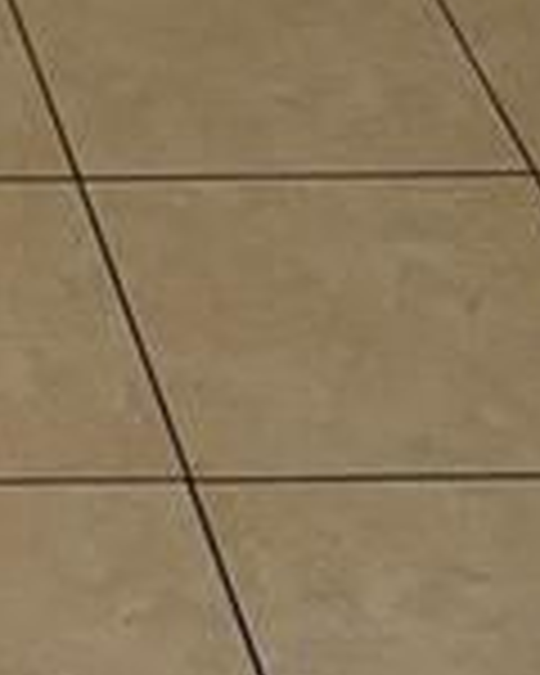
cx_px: -760
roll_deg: -0.2
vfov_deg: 8.8
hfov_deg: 7.2
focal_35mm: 203
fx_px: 4055
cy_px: -837
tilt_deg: -19.7
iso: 160
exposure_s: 1/120
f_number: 1.6
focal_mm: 5.96
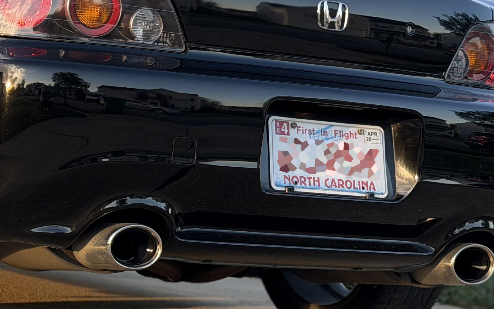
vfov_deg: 10.4
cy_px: 37
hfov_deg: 16.3
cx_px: 43
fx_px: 1697
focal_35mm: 126
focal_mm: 6.76
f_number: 1.78
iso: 64
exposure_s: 1/348
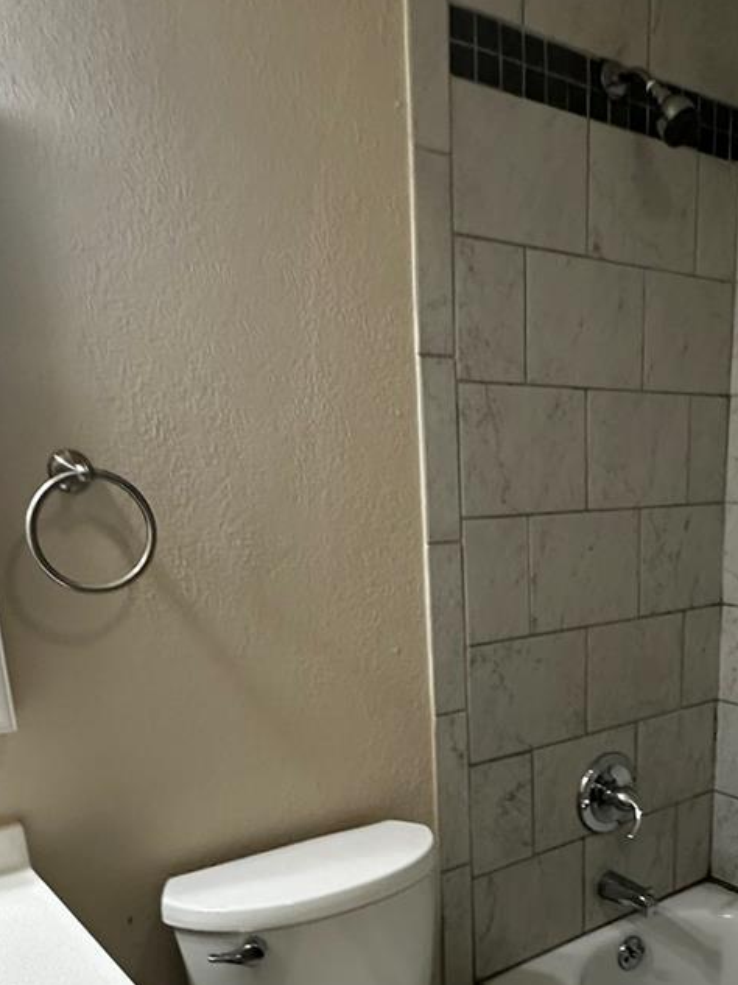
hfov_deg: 40.7
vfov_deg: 52.2
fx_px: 966
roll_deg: -0.8
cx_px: 543
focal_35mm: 34
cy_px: 708
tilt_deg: -16.1
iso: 250
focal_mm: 2.22
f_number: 2.2
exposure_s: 1/60
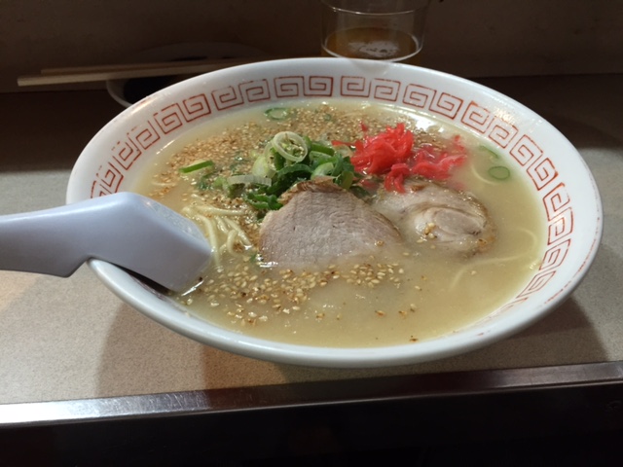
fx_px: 522
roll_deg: -1.0
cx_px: 312
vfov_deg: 48.2
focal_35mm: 29
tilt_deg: -39.7
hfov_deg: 61.7
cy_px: 234
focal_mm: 4.15
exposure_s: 1/30
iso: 100
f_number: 2.2
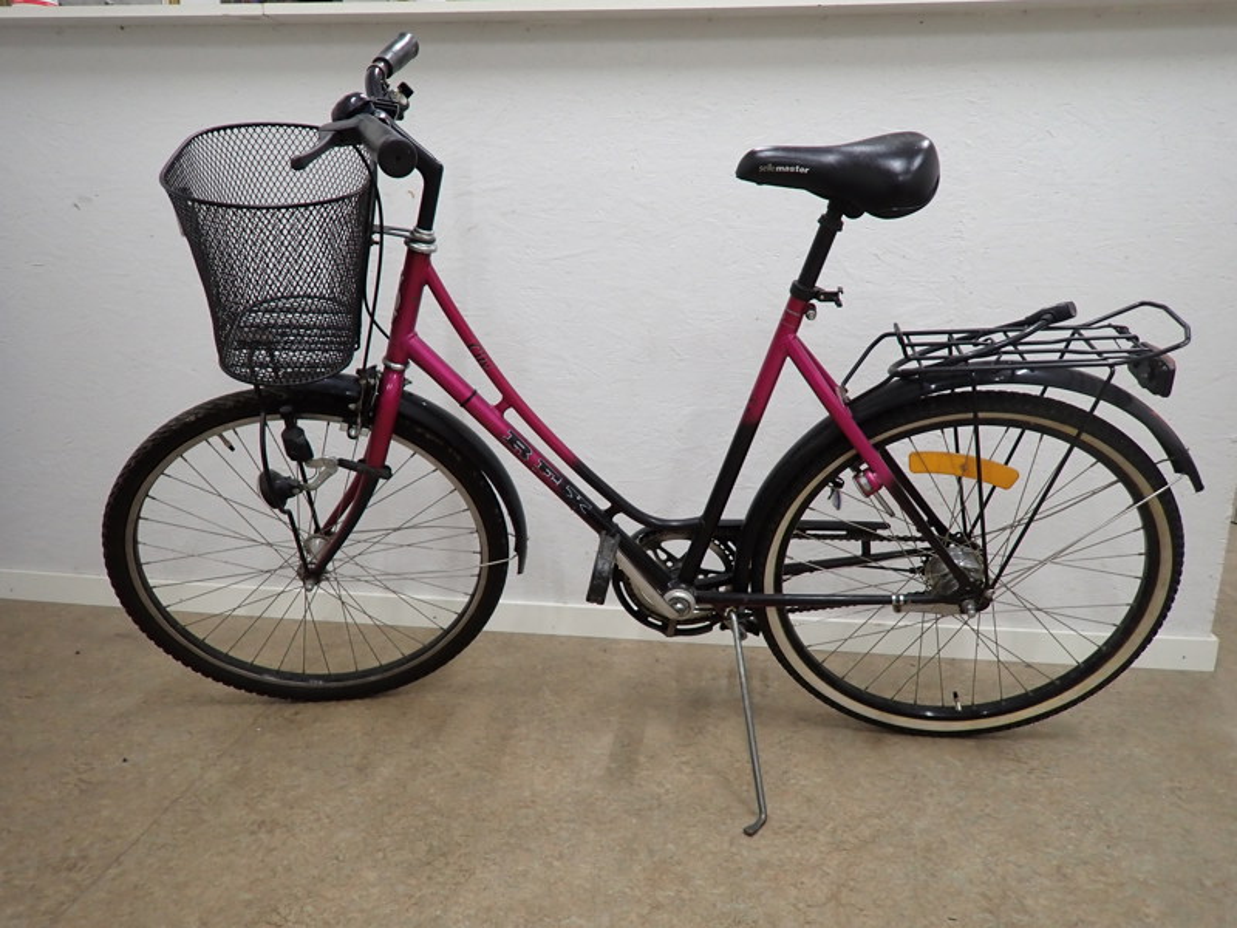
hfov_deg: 84.7
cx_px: 618
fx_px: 679
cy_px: 464
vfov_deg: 68.7
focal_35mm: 19
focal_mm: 3.33
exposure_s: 1/60
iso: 200
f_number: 2
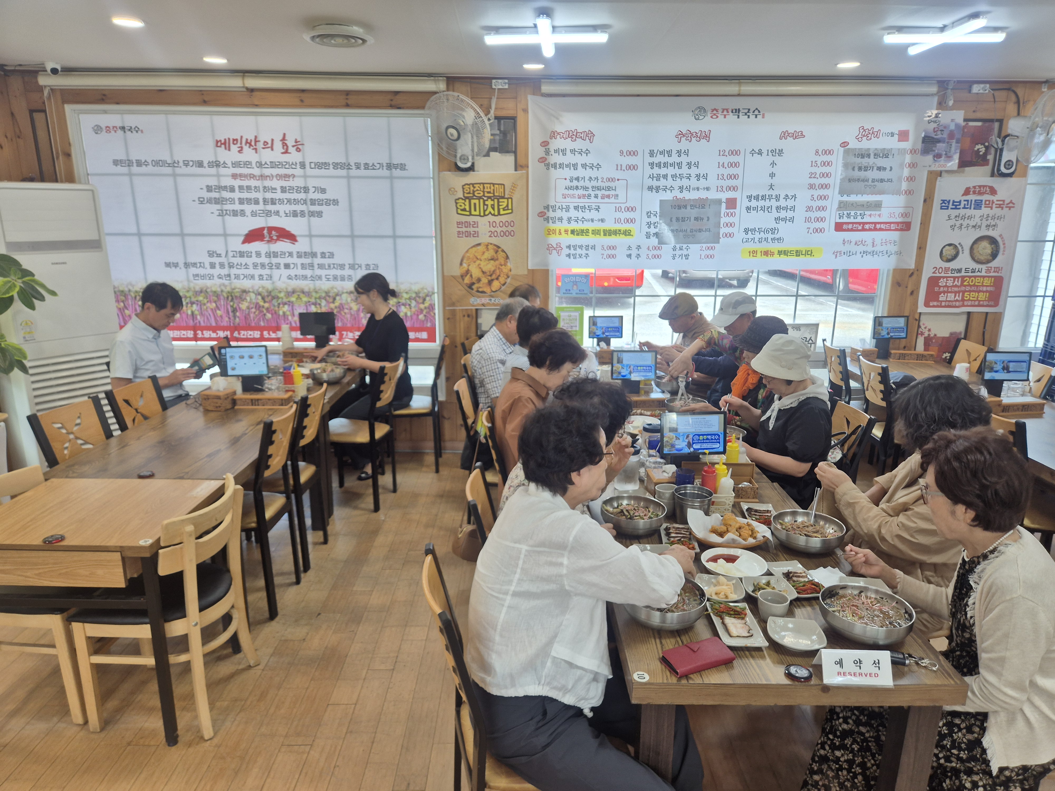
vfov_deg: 58.9
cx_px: 528
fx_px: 701
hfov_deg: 73.9
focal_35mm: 23
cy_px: 396
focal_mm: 5.4
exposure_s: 1/120
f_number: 1.8
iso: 32
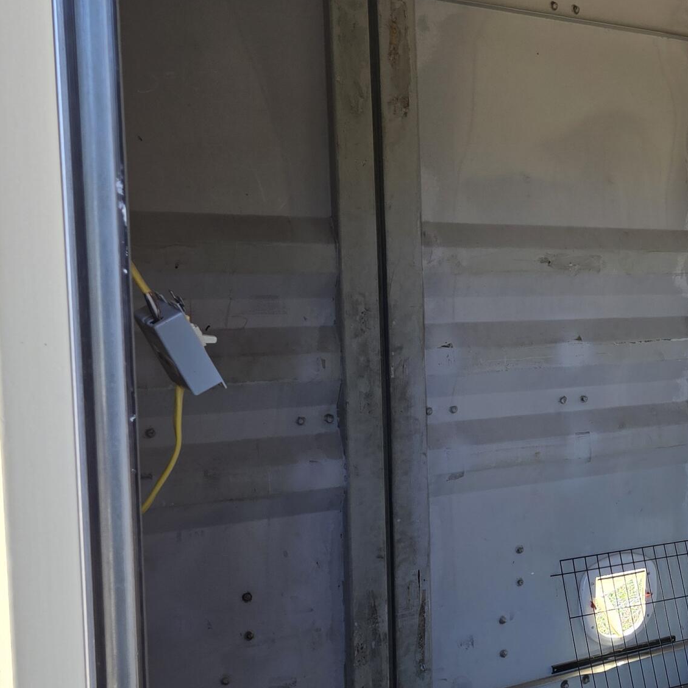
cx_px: 786
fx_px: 1214
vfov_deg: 31.6
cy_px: 369
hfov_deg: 28.3
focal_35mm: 54
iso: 32
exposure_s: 1/180
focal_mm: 6.3
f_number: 1.7
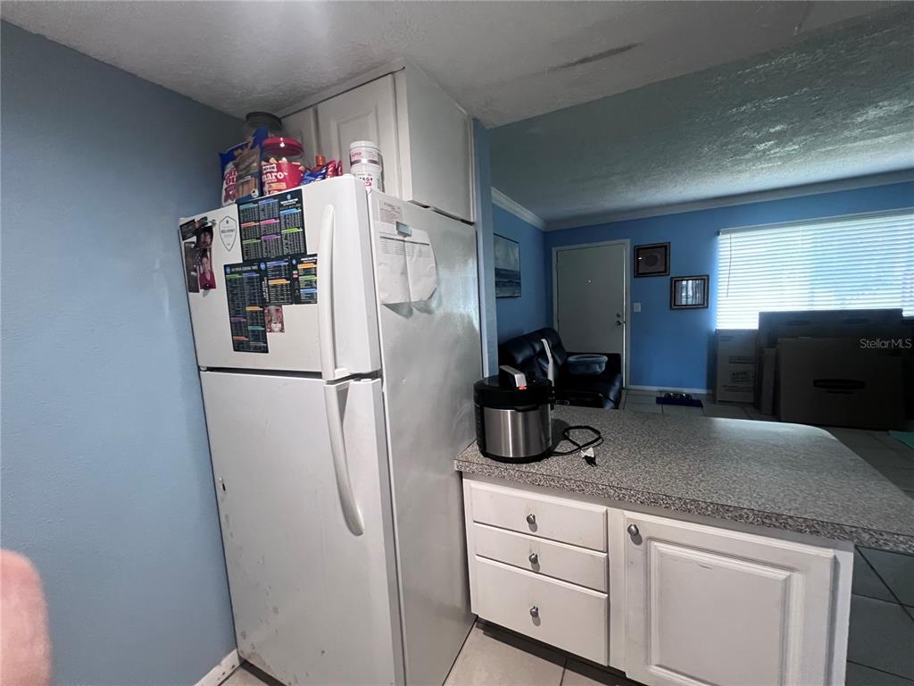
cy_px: 343
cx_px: 457
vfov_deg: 89.9
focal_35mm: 13
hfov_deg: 106.2
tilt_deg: -5.9
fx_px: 343
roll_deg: +3.2
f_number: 1.8
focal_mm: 1.57
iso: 800
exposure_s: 1/59
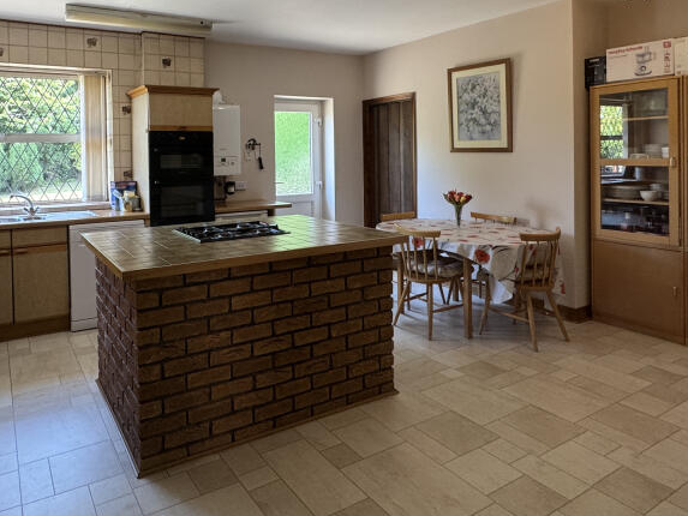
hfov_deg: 68.3
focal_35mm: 25
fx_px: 497
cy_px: 162
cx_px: 258
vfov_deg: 53.5
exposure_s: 1/100
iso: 200
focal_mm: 2.22
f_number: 2.2
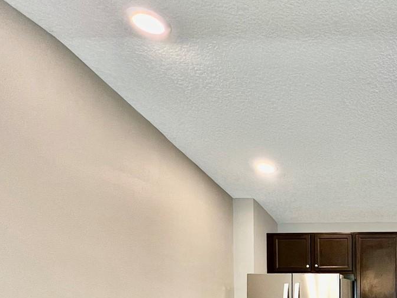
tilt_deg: -1.0
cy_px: 305
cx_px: 435
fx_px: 355
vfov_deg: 39.5
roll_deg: +0.9
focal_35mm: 31
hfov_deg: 44.7
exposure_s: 1/60
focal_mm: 1.57
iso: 200
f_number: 1.8
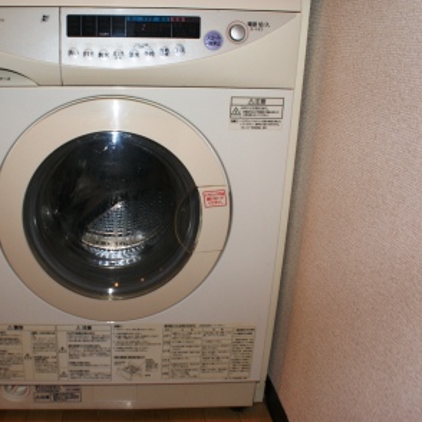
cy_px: 210
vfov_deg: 47.2
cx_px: 142
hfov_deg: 46.5
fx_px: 483
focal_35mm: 35
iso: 400
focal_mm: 18
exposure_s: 1/60
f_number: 5.6
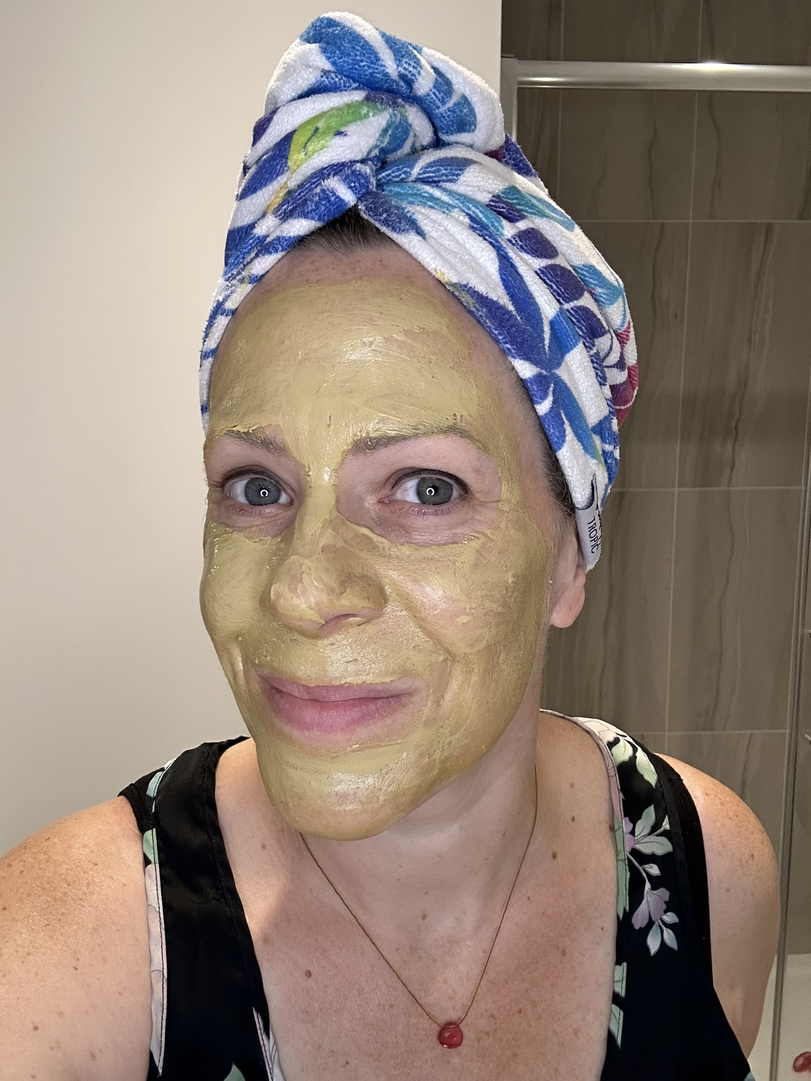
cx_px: 406
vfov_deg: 60.0
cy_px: 540
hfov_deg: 46.8
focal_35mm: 30
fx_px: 937
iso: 80
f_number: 1.9
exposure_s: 1/50
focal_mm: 2.69
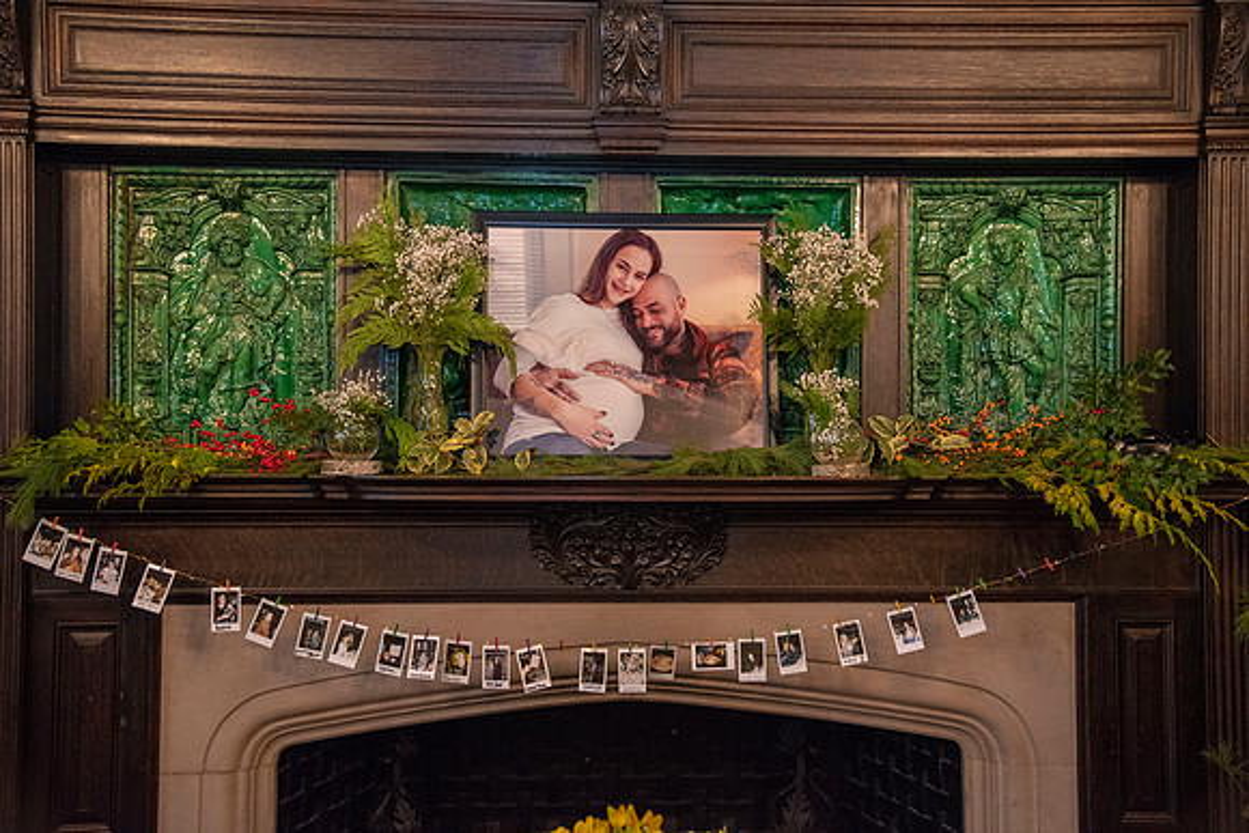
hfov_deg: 48.4
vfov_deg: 33.4
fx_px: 1388
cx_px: 624
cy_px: 416
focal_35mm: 40
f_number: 4
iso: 3200
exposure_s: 1/200
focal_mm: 40
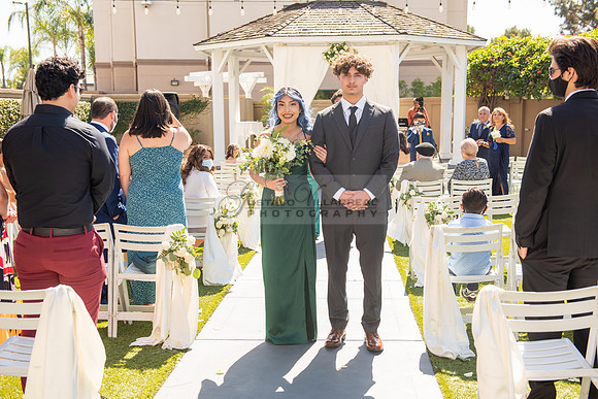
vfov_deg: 29.7
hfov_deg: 43.4
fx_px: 752
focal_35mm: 45
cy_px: 200
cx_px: 299
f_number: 5.6
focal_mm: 44
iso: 100
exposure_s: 1/200
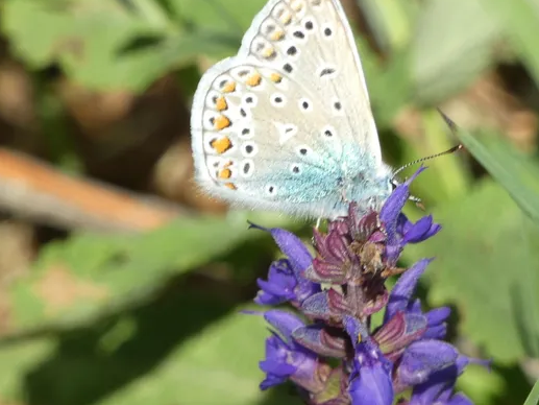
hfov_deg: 2.9
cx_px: 321
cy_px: 165
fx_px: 10591
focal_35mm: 680
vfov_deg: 2.2
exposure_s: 1/100
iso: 80
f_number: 5.6
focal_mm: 98.3
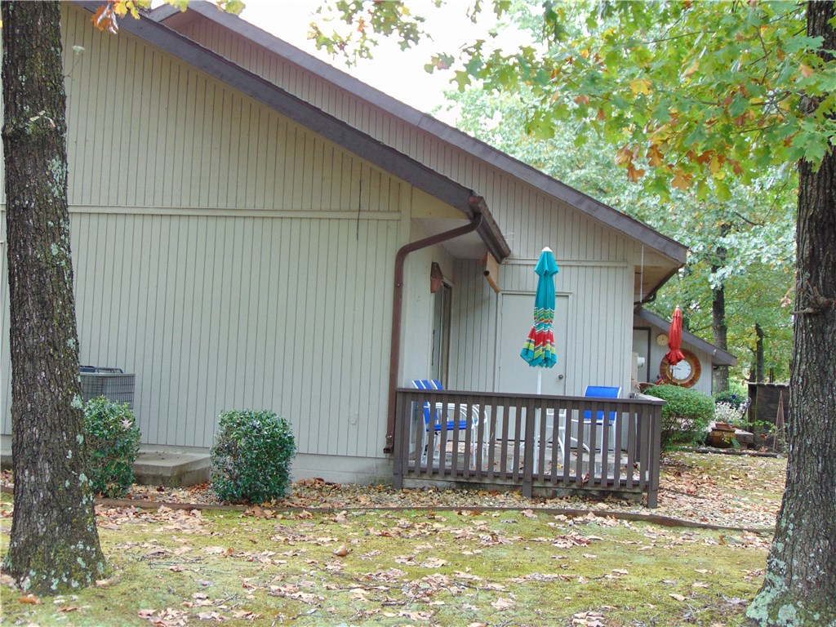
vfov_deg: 34.3
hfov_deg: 44.8
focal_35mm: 42
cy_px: 314
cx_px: 418
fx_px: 1014
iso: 100
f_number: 3.3
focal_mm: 7.6
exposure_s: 1/30
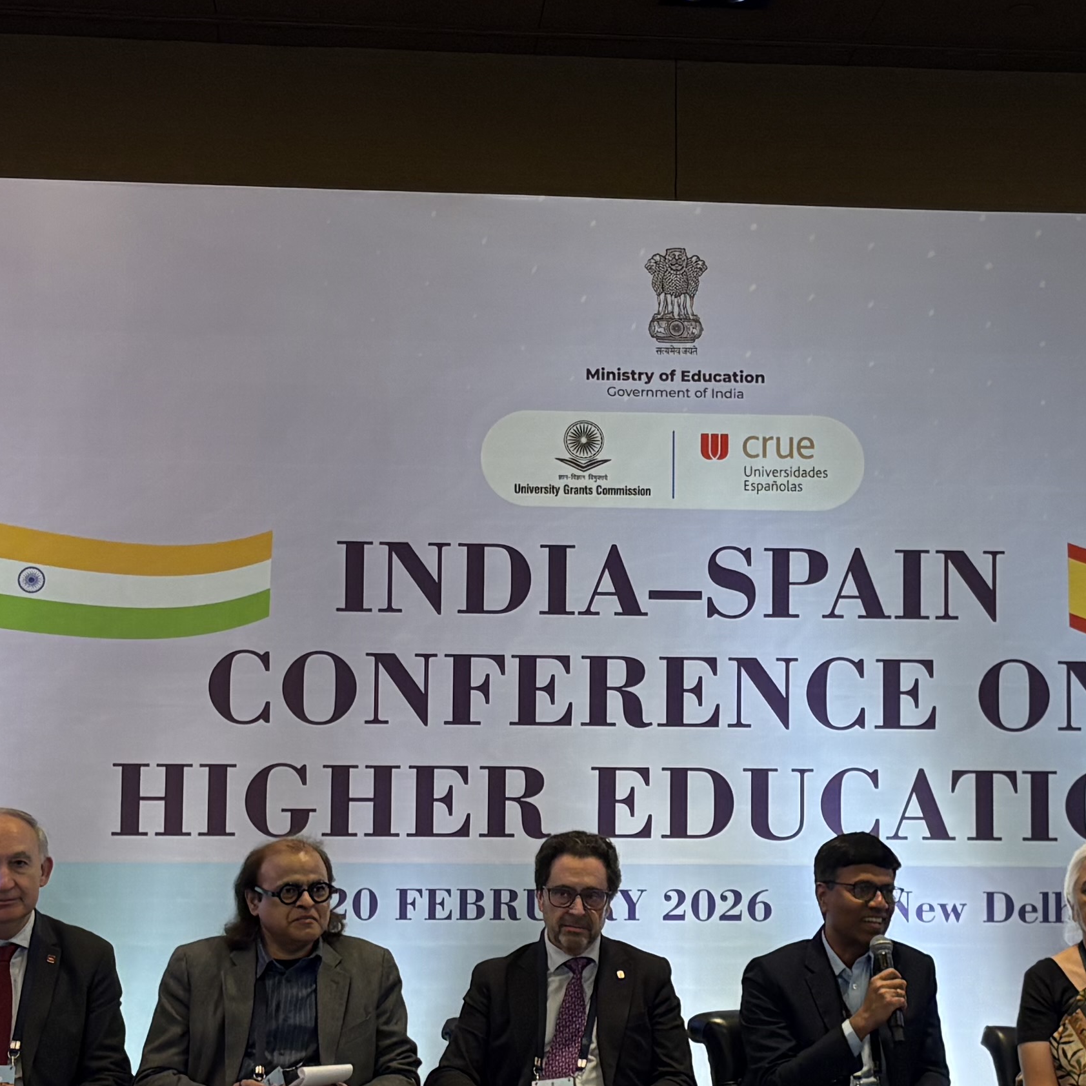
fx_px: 2769
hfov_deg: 22.2
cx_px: 643
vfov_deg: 22.1
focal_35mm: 78
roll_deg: +0.3
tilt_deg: +5.0
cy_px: 685
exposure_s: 1/100
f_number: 1.6
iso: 125
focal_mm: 5.96
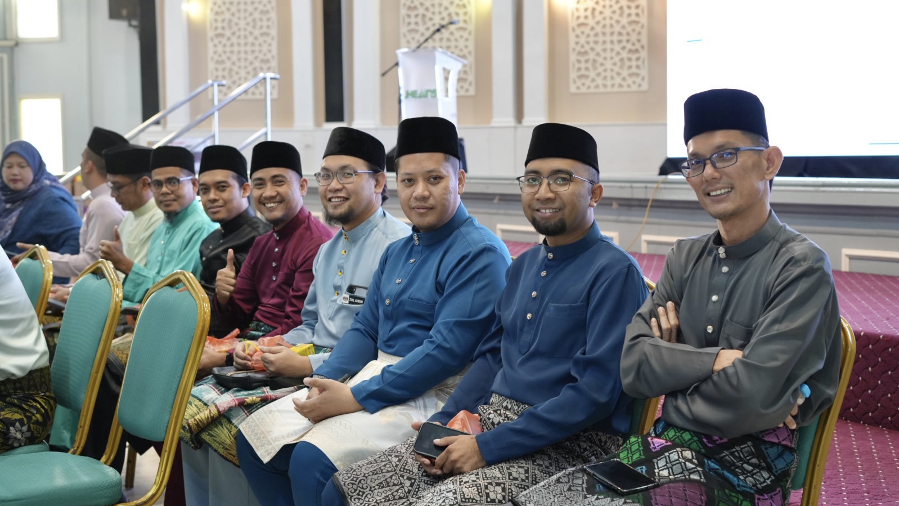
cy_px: 263
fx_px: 1263
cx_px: 453
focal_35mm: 53
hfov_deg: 39.2
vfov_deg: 22.6
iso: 2500
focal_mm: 50
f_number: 4
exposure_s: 1/160
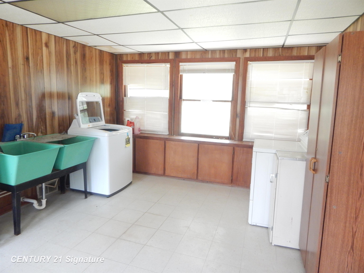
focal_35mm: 22
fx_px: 231
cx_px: 182
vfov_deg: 61.1
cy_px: 136
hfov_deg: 76.4
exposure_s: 1/30
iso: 360
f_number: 3
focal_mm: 4
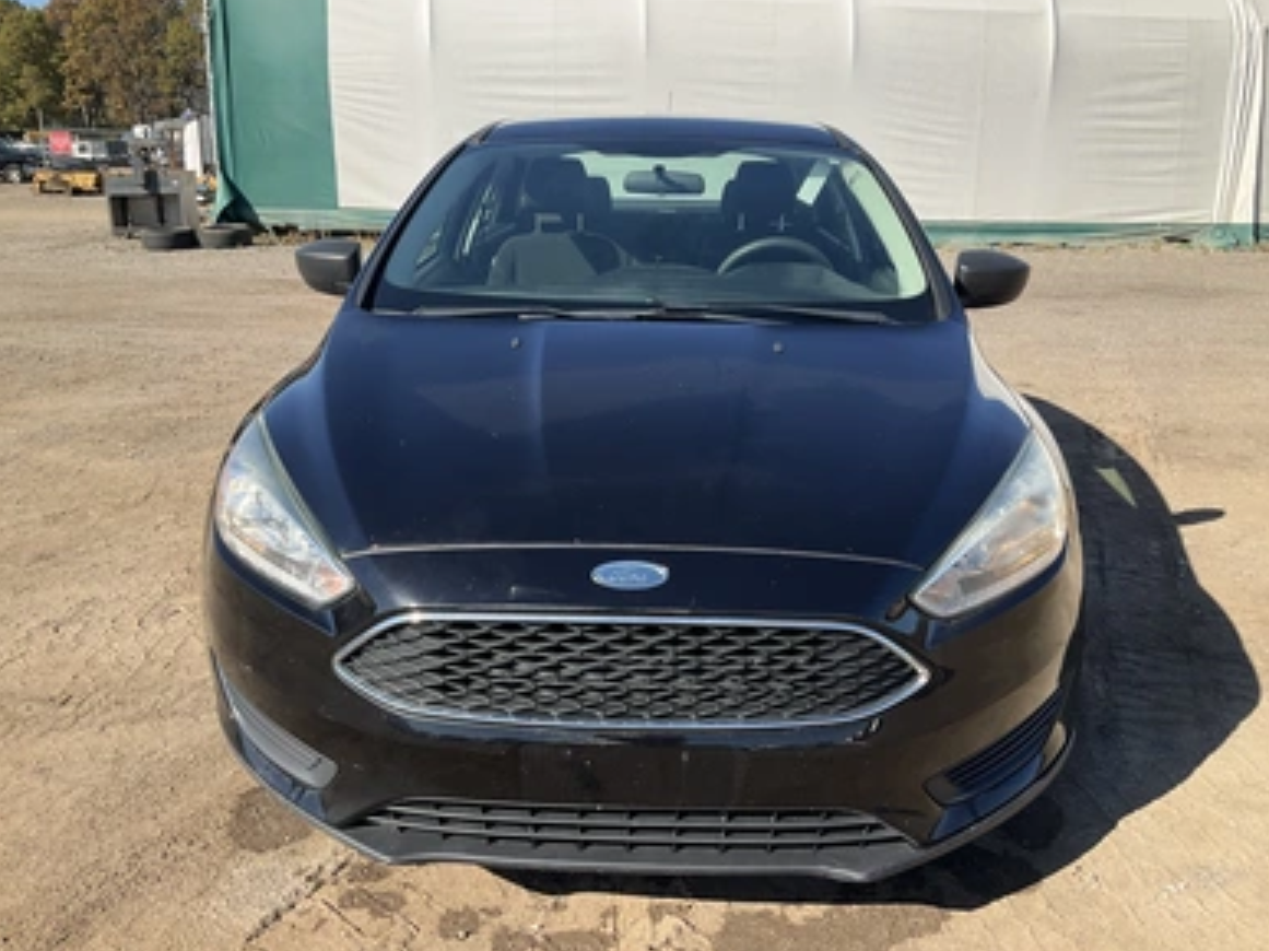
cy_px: 466
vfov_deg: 46.8
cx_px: 649
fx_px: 1099
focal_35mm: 30
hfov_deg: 60.0
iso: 25
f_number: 1.8
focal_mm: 3
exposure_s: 1/1412
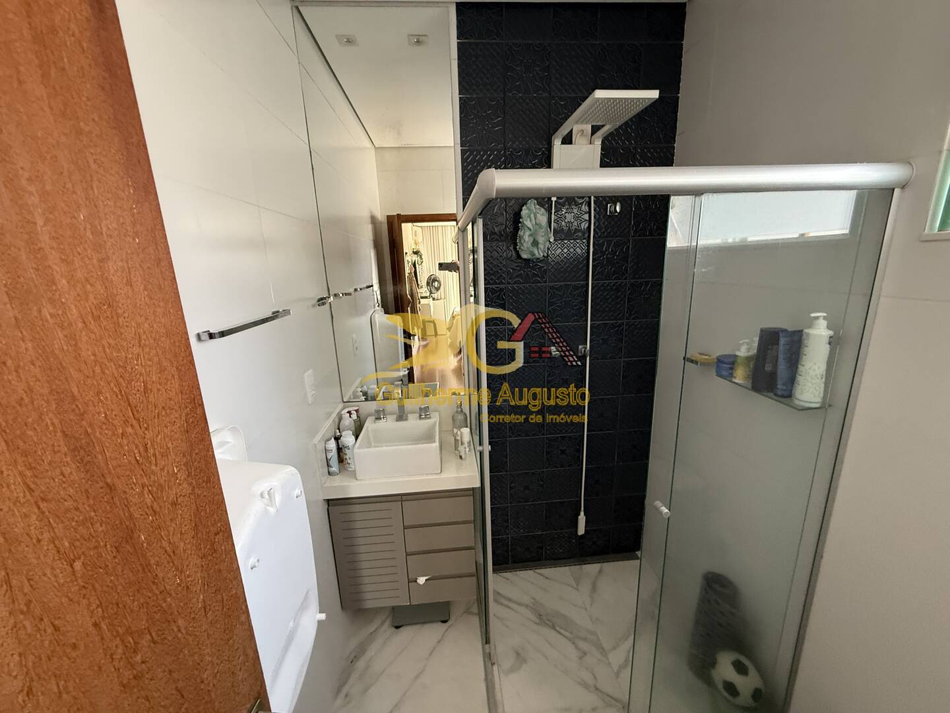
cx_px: 475
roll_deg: -0.9
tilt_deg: -13.0
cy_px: 356
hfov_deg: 102.1
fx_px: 384
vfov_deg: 85.7
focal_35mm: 14
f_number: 2.2
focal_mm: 2.22
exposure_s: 1/88
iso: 320
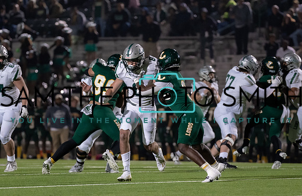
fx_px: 3013
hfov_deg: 5.7
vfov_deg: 3.7
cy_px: 123
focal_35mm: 362
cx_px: 128
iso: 3200
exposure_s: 1/1250
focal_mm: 200
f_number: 2.8
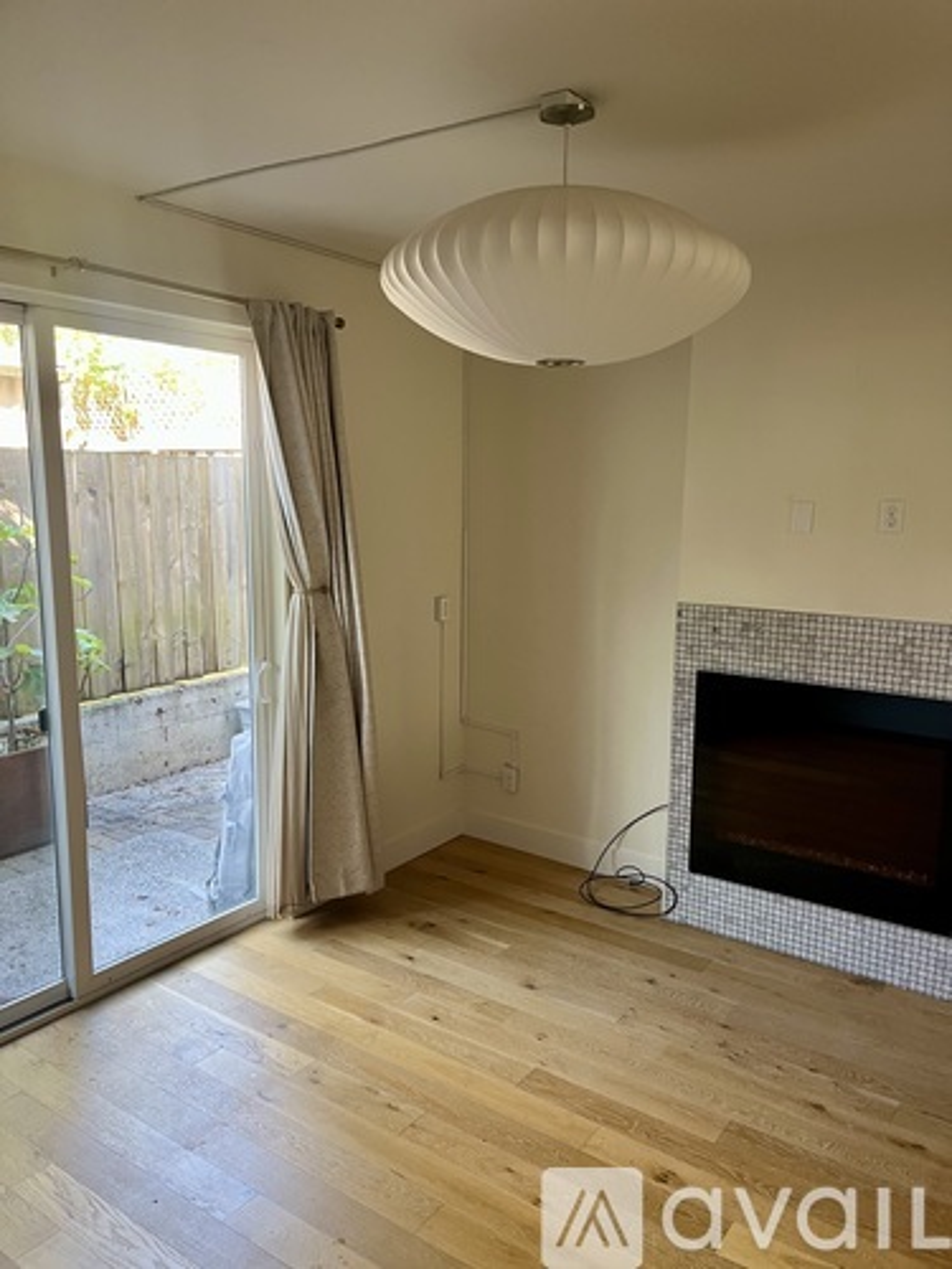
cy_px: 634
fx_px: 953
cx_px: 476
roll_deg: -0.9
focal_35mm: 26
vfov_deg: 67.3
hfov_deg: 53.1
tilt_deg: -9.8
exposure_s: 1/60
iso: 125
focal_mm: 5.1
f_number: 1.6
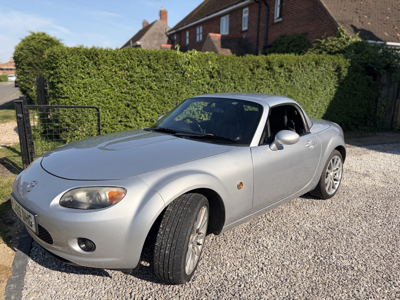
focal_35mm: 26
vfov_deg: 53.1
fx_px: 300
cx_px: 200
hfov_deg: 67.3
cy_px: 150
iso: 64
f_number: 1.6
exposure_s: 1/5348
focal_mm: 5.96
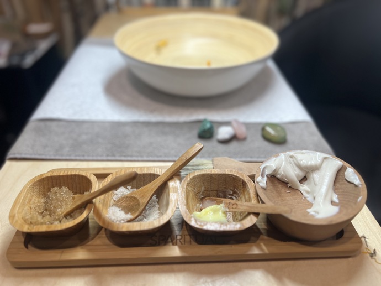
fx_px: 286
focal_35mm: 26
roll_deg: +0.0
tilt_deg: -37.7
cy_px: 143
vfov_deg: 53.0
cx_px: 190
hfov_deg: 67.3
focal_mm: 5.7
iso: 50
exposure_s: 1/100
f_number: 1.5
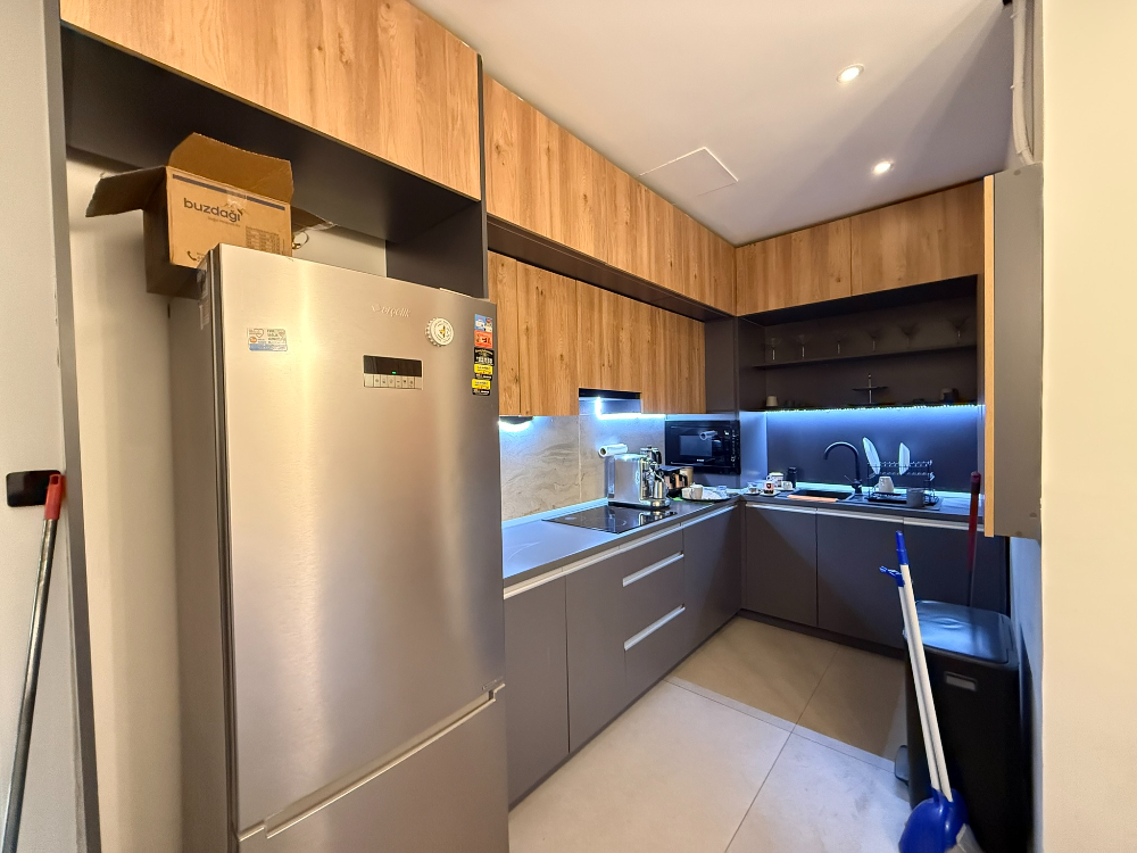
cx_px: 568
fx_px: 460
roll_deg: +1.5
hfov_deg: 102.1
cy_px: 426
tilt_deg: +0.1
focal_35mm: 14
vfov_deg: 85.7
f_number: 2.2
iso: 1000
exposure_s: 1/50
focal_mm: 2.22
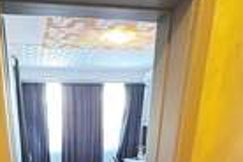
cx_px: 76
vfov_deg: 25.6
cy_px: 239
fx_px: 270
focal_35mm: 40
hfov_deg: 47.4
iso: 400
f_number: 2.2
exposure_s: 1/50
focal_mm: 2.22
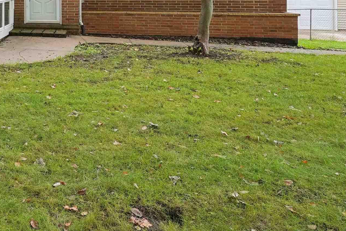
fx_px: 394
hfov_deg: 36.9
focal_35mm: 41
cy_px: -44
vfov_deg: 28.5
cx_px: -64
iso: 400
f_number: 9
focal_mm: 17
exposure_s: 1/80
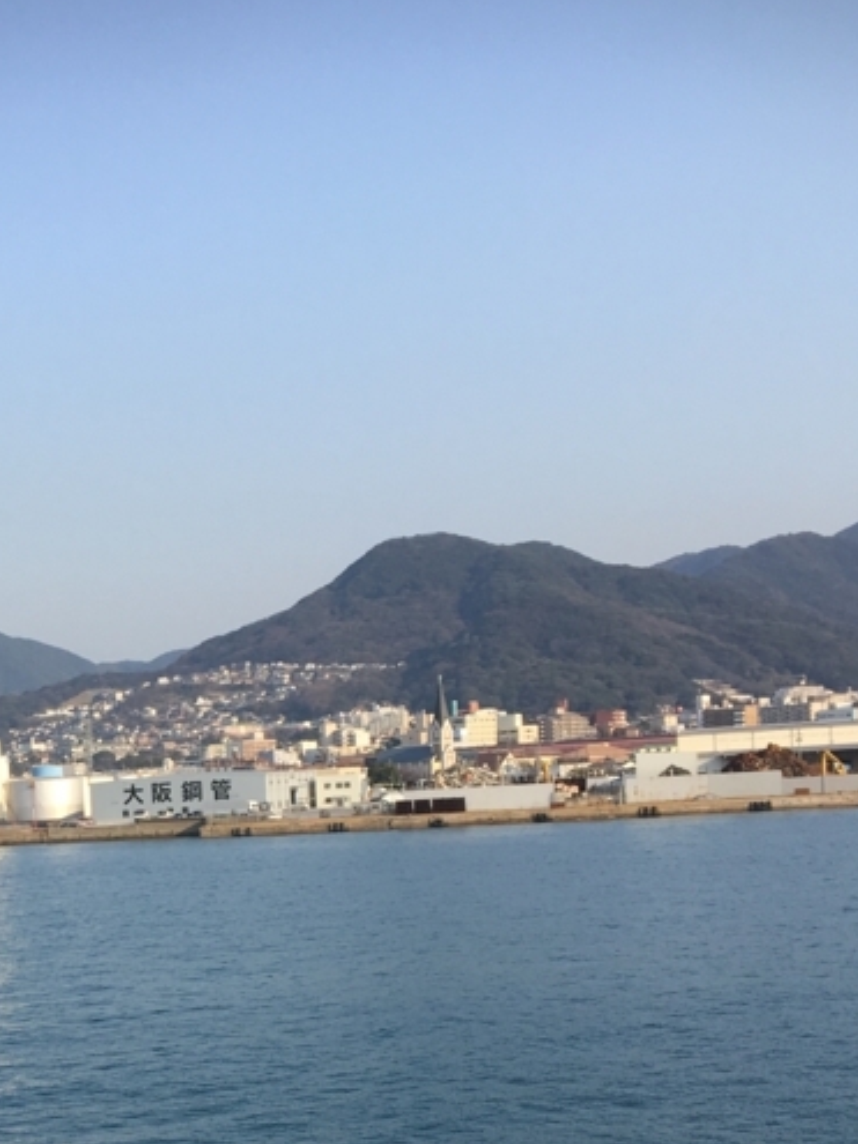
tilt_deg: -5.2
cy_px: 957
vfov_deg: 31.2
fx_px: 1984
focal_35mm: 60
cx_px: 12
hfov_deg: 23.4
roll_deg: +4.3
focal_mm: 4.15
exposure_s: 1/950
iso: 25
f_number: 2.2
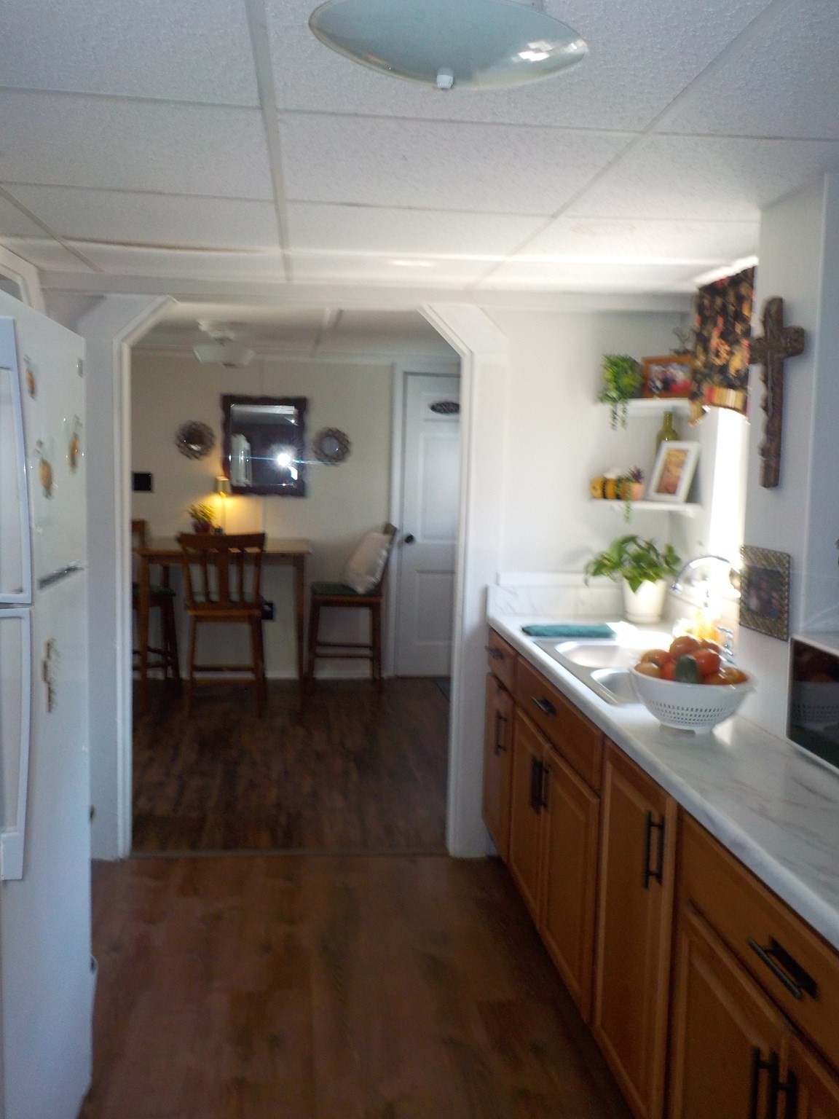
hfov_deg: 46.8
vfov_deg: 60.0
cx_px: 420
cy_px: 560
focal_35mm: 30
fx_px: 969
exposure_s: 1/30
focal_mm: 4.1
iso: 220
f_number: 3.3
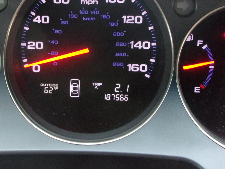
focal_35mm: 54
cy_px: 63
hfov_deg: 35.4
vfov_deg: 26.9
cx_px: 87
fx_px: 351
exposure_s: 1/18
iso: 400
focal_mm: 5.1
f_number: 3.9
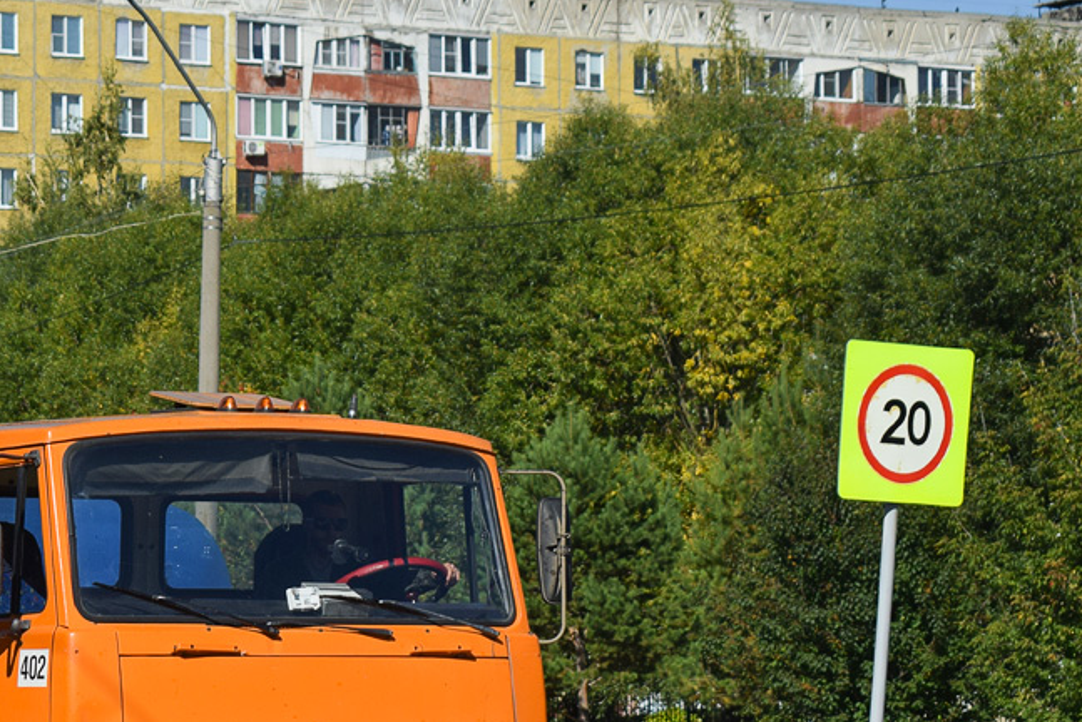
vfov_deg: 9.0
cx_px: 105
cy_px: 572
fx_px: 4598
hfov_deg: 13.3
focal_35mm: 153
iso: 200
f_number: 7.1
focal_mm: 55
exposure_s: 1/1600
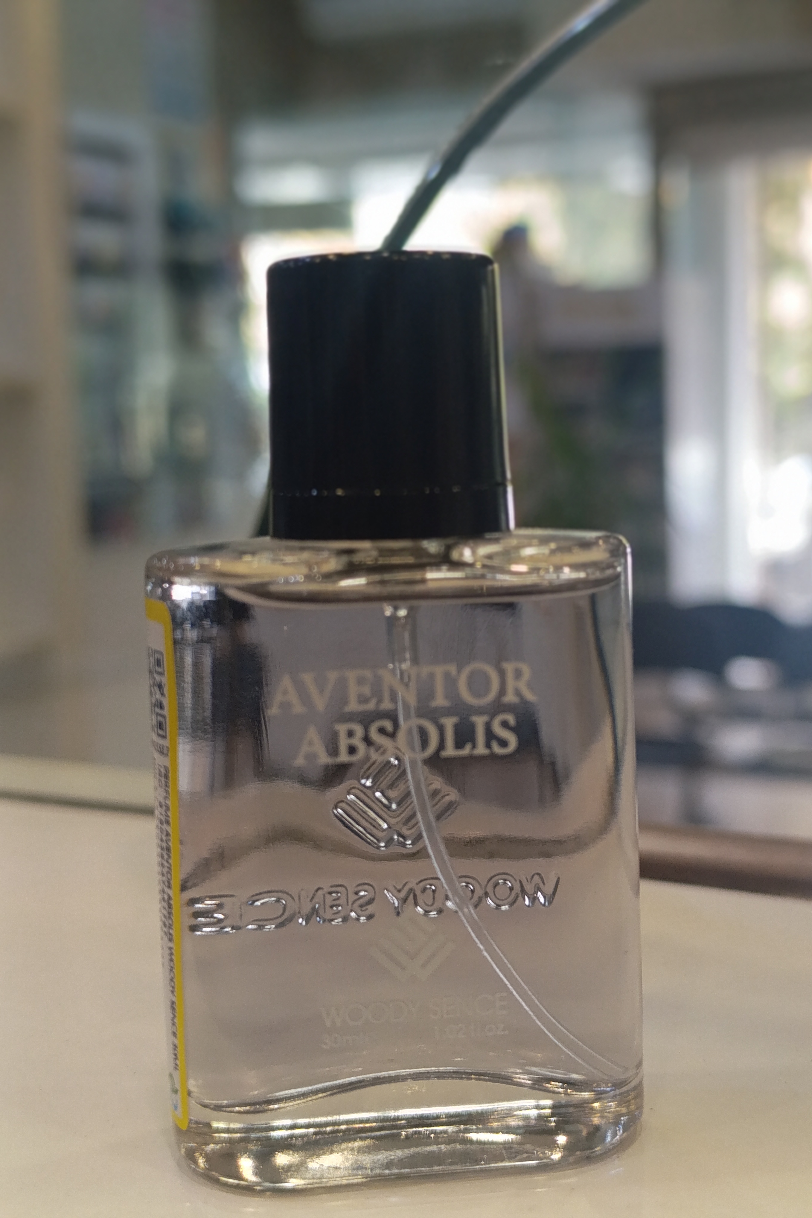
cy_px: 610
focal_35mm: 48
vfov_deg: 41.1
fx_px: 1624
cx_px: 438
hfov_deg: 28.1
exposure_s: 1/100
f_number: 1.6
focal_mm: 6.14
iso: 320
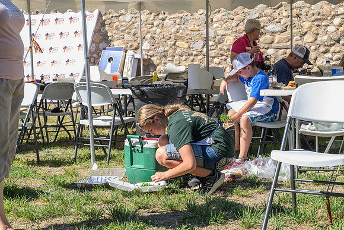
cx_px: 172
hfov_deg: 28.8
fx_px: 669
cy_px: 115
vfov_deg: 19.5
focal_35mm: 70
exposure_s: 1/200
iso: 400
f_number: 10
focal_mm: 70
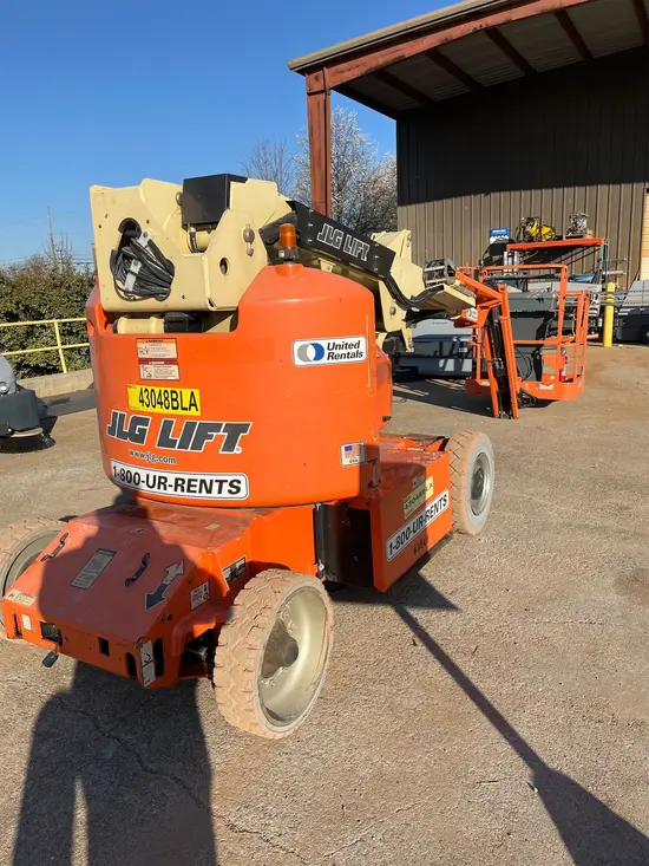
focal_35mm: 26
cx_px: 324
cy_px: 433
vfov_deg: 67.3
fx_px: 650
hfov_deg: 53.1
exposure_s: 1/4016
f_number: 1.6
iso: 50
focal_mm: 5.1
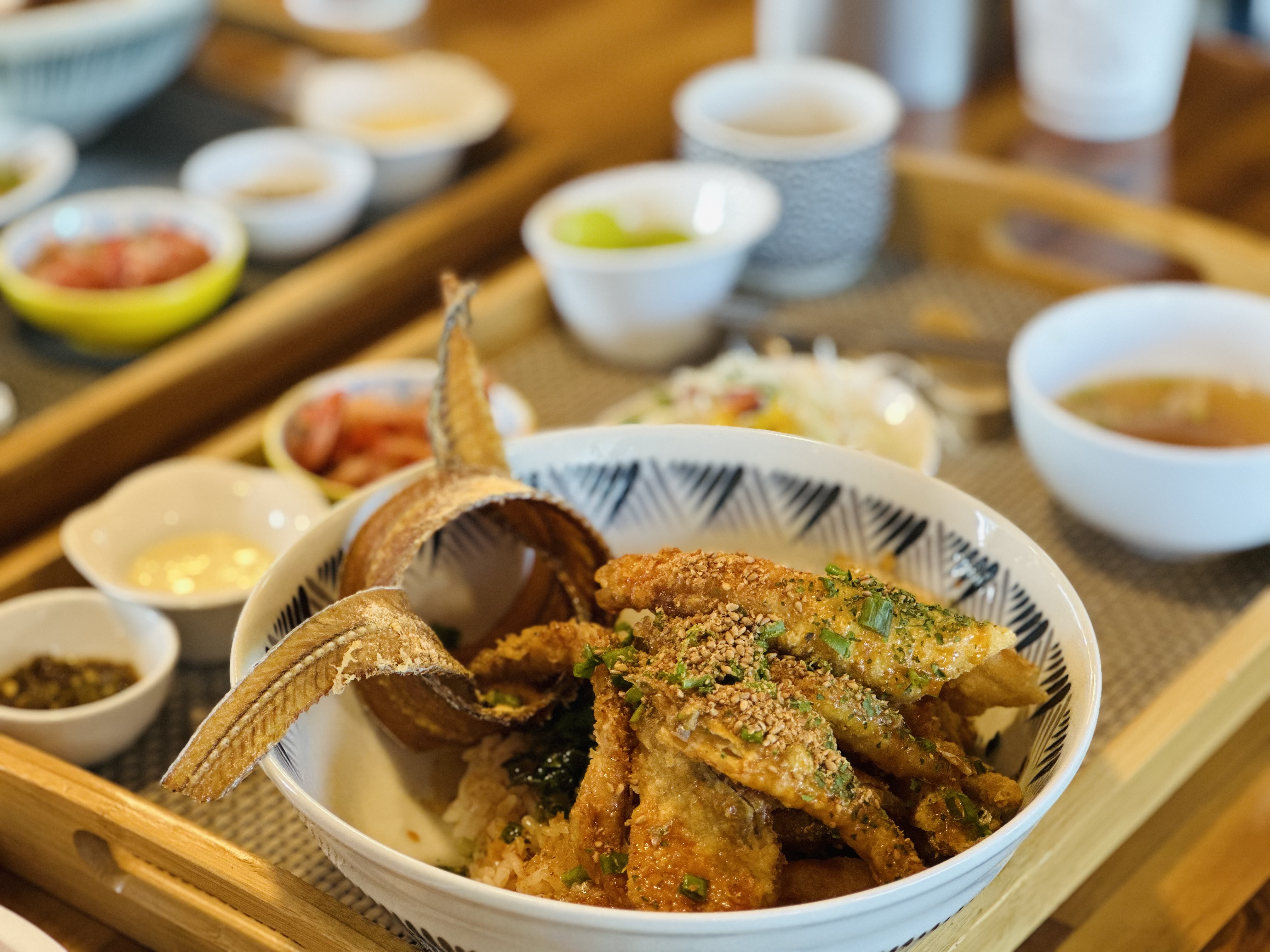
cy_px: 476
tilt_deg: -29.7
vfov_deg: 19.1
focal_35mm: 77
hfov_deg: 25.3
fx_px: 2825
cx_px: 635
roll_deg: +0.0
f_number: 2.8
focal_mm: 9
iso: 320
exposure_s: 1/40
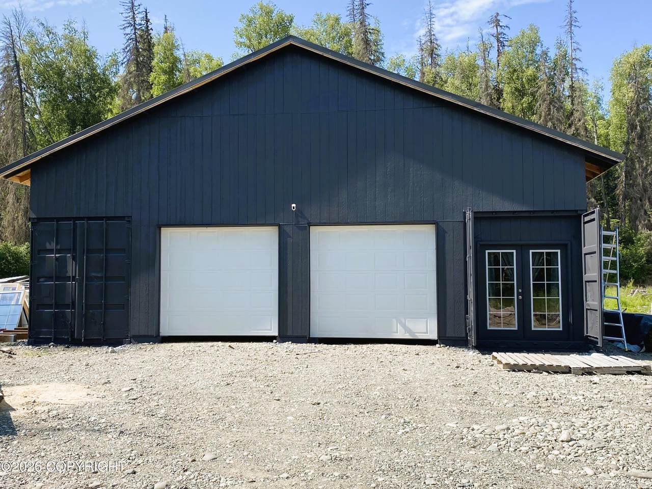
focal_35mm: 36
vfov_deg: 39.7
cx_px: 326
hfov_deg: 51.4
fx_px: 678
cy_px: 244
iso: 32
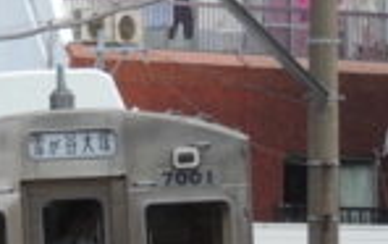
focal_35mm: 772
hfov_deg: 2.7
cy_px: 260
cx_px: -239
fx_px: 8176
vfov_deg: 1.7
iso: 400
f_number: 4.6
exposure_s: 1/320
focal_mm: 40.1
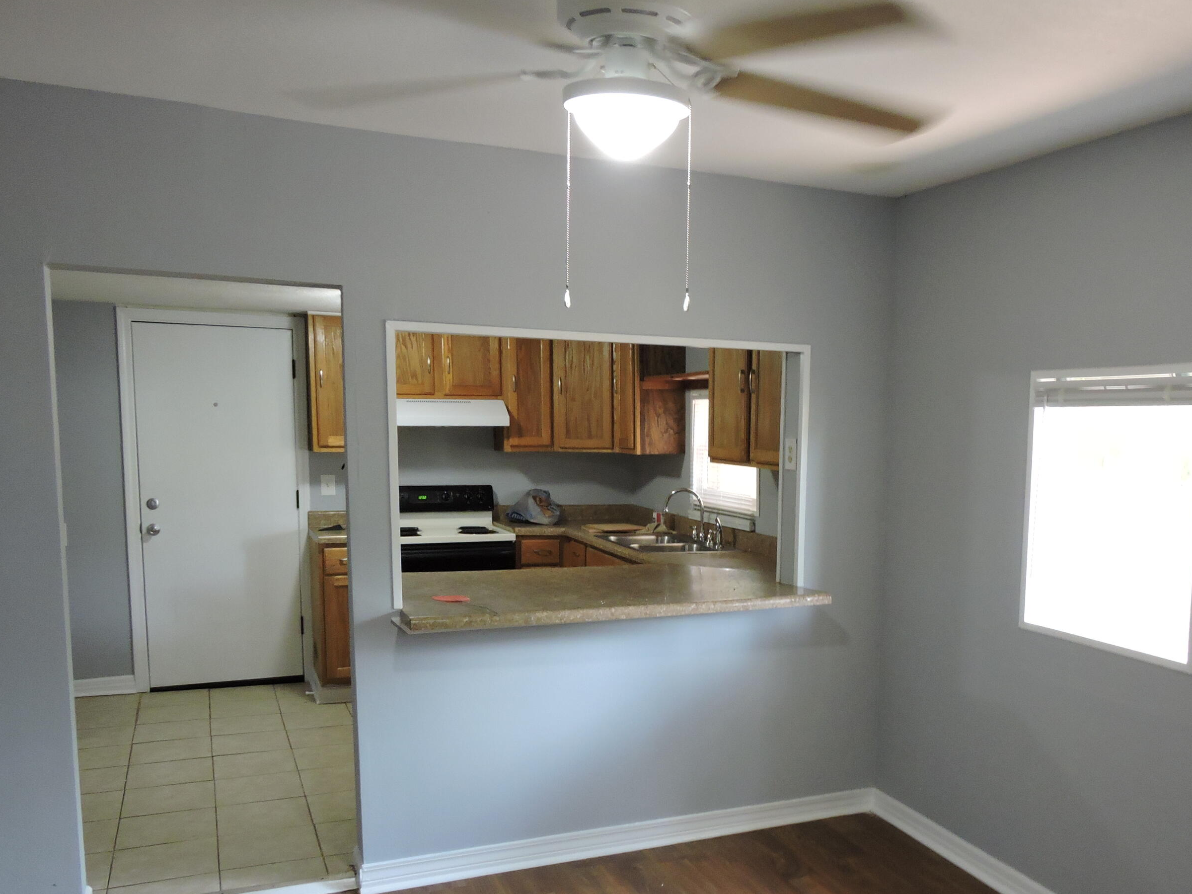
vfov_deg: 46.4
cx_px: 702
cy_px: 556
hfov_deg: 59.6
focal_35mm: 30
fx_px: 1033
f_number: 3.3
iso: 400
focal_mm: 4.3
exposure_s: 1/20
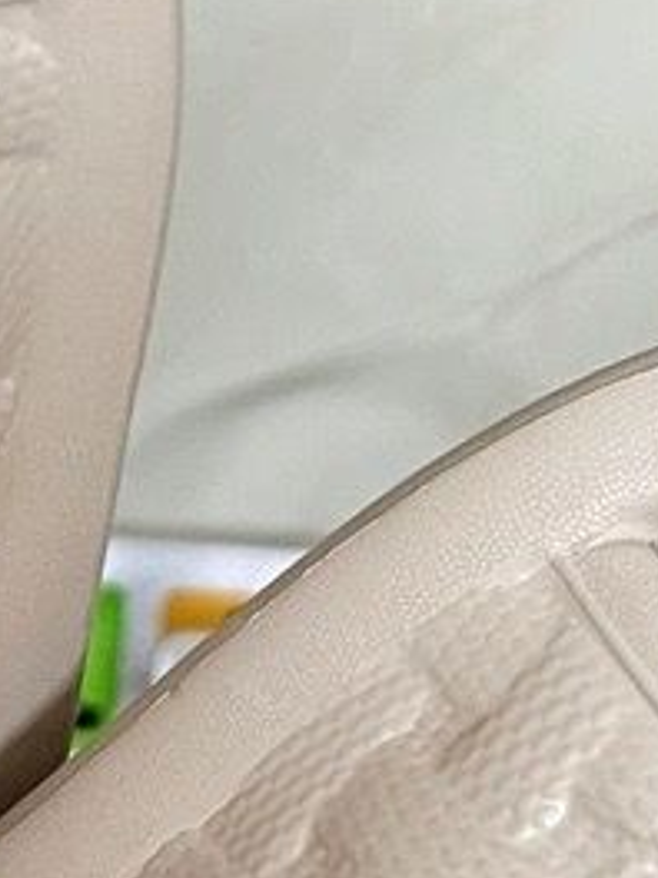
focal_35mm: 126
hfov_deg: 11.8
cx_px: 382
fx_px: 3193
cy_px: 83
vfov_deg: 15.5
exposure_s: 1/51
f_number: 1.6
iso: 200
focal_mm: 5.1
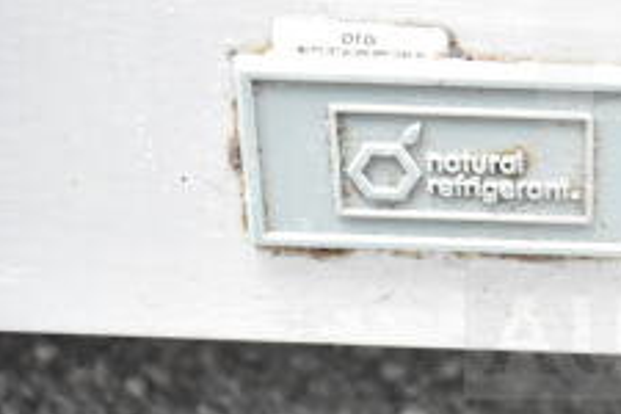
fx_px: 2242
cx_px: 773
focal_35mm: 130
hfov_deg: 15.1
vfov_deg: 10.5
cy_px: 181
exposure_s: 1/125
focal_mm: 32
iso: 1600
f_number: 5.6
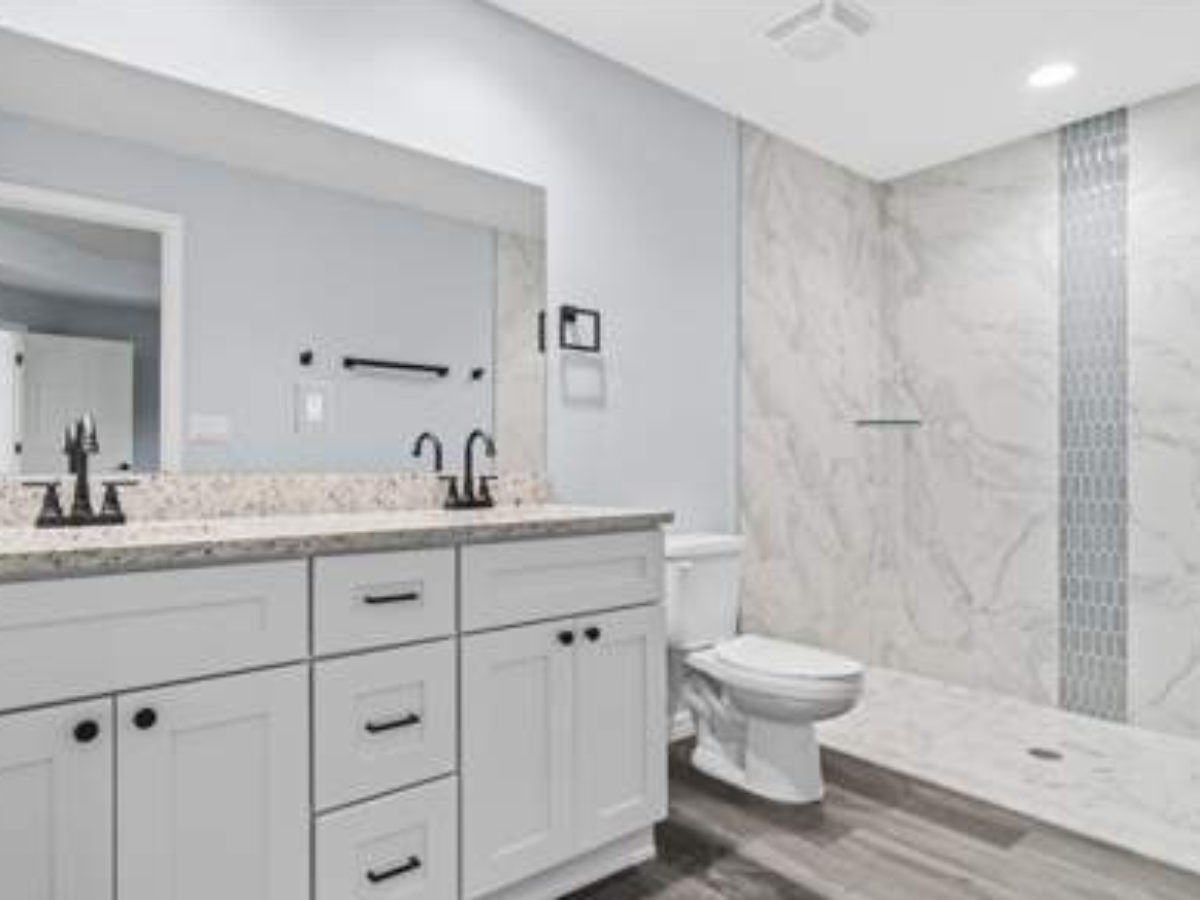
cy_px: 481
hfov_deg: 82.9
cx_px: 572
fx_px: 679
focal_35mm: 20
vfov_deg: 67.0
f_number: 8
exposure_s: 1.3
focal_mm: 11
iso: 250
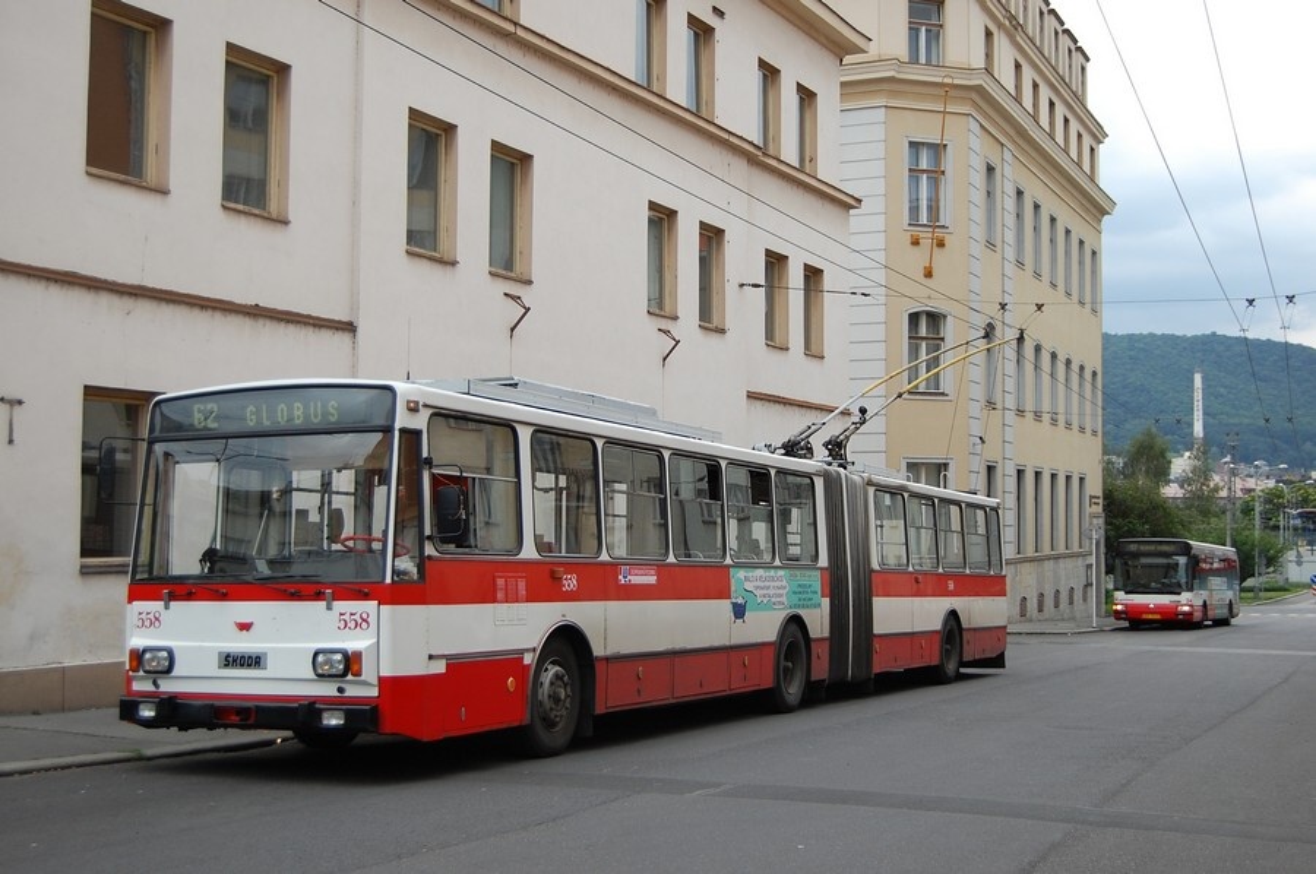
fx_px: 1698
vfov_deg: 28.9
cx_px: 658
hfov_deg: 42.4
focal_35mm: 46
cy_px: 437
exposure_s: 1/1000
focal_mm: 31
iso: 360
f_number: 4.5
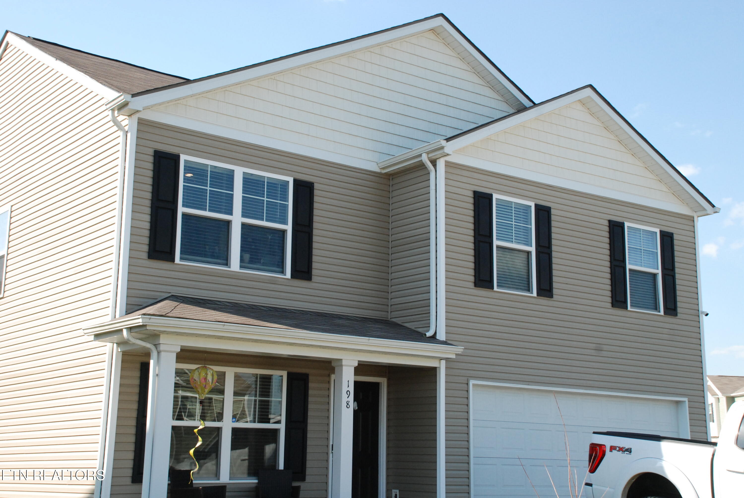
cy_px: 249
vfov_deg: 28.1
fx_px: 993
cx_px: 372
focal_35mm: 48
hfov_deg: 41.1
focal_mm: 32
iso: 640
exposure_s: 1/400
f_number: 10
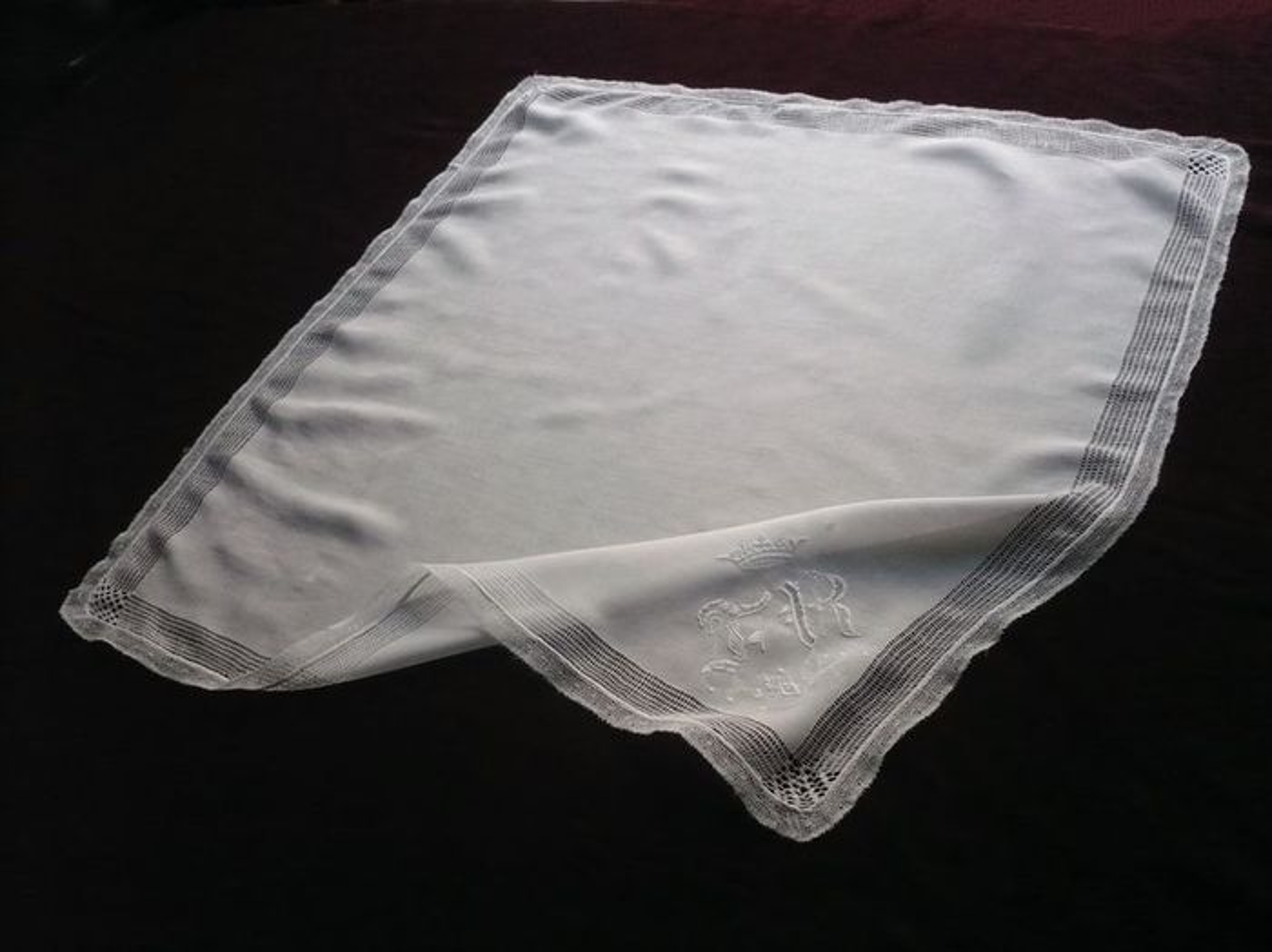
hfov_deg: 52.7
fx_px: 1285
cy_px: 476
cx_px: 636
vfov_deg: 40.7
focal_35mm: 35
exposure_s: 1/320
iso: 400
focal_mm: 5.8
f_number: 2.8
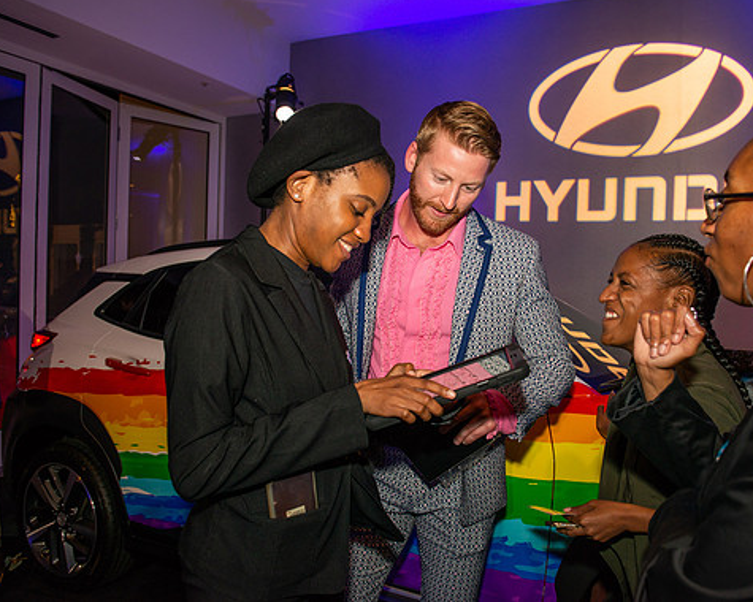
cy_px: 297
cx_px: 438
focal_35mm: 28
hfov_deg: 61.9
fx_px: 624
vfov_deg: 51.5
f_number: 4.5
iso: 640
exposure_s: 1/160
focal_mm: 24
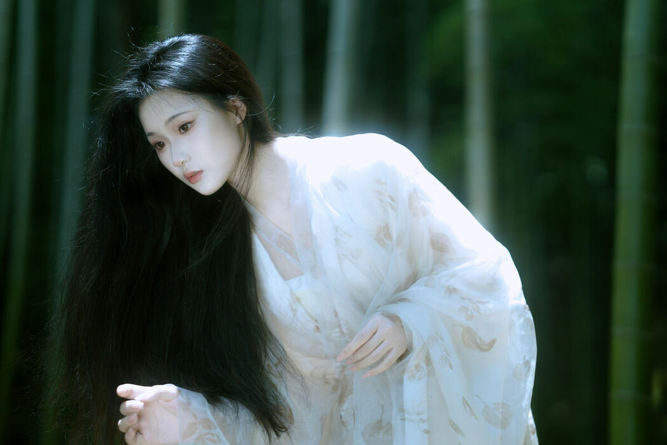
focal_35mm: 85
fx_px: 1575
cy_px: 222
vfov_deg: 16.1
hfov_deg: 23.9
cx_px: 334
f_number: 1.8
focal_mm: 85
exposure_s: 1/3200
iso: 250
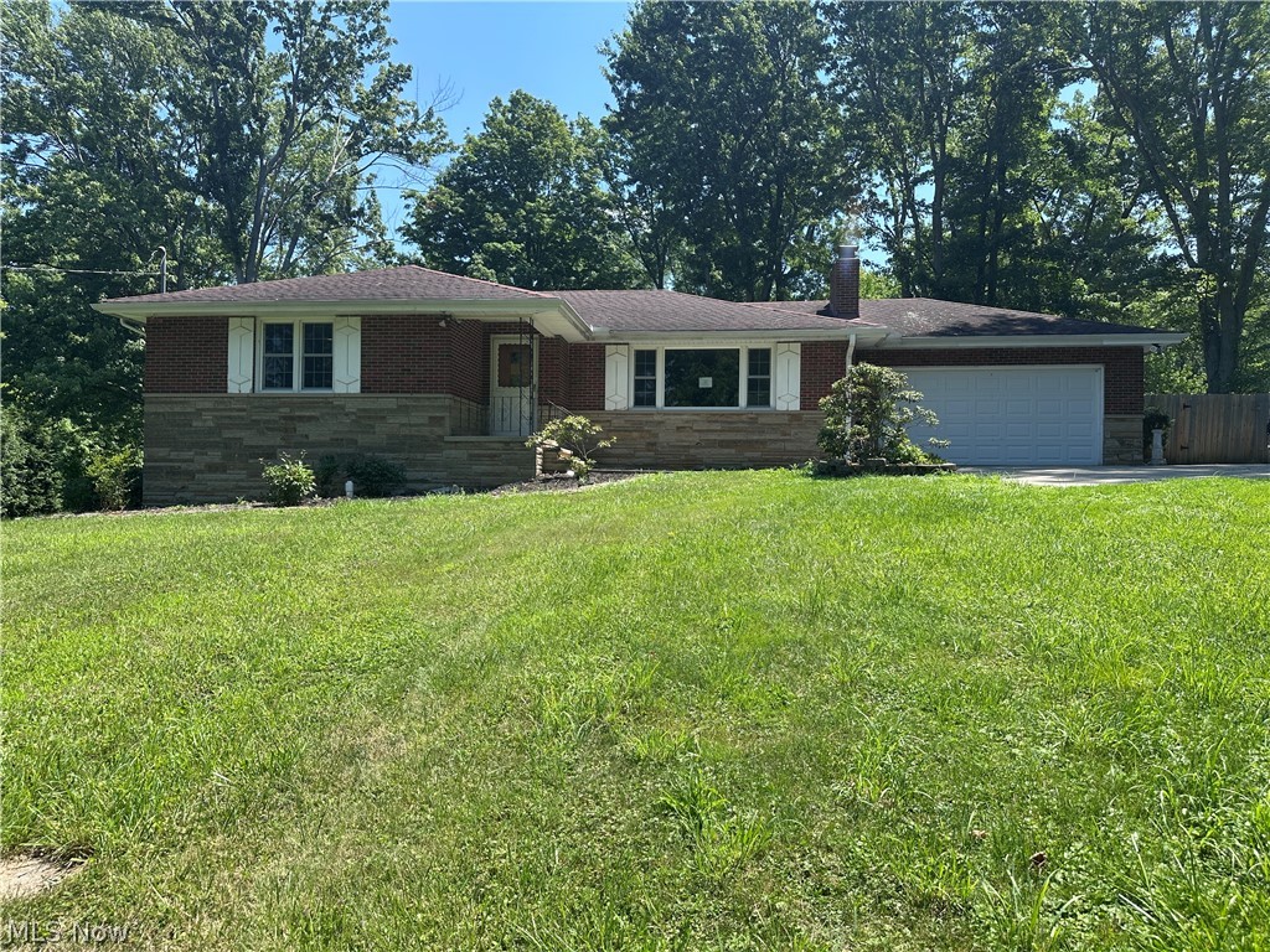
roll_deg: -0.9
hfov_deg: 71.6
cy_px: 476
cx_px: 635
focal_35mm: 24
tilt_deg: +2.3
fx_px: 881
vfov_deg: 56.8
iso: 80
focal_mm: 6.86
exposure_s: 1/2028
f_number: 1.78
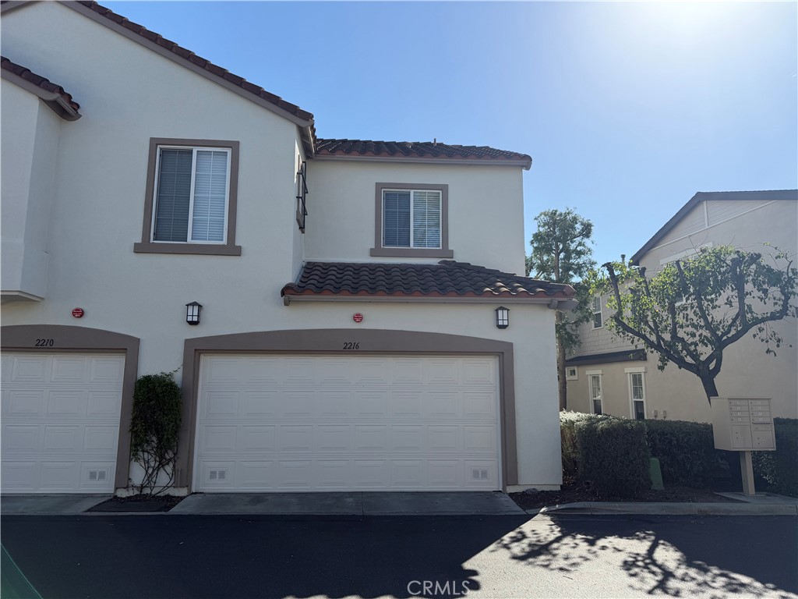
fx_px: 553
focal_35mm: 24
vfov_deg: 56.8
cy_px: 300
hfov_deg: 71.6
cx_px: 399
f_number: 1.78
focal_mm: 6.76
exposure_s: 1/5714
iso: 80
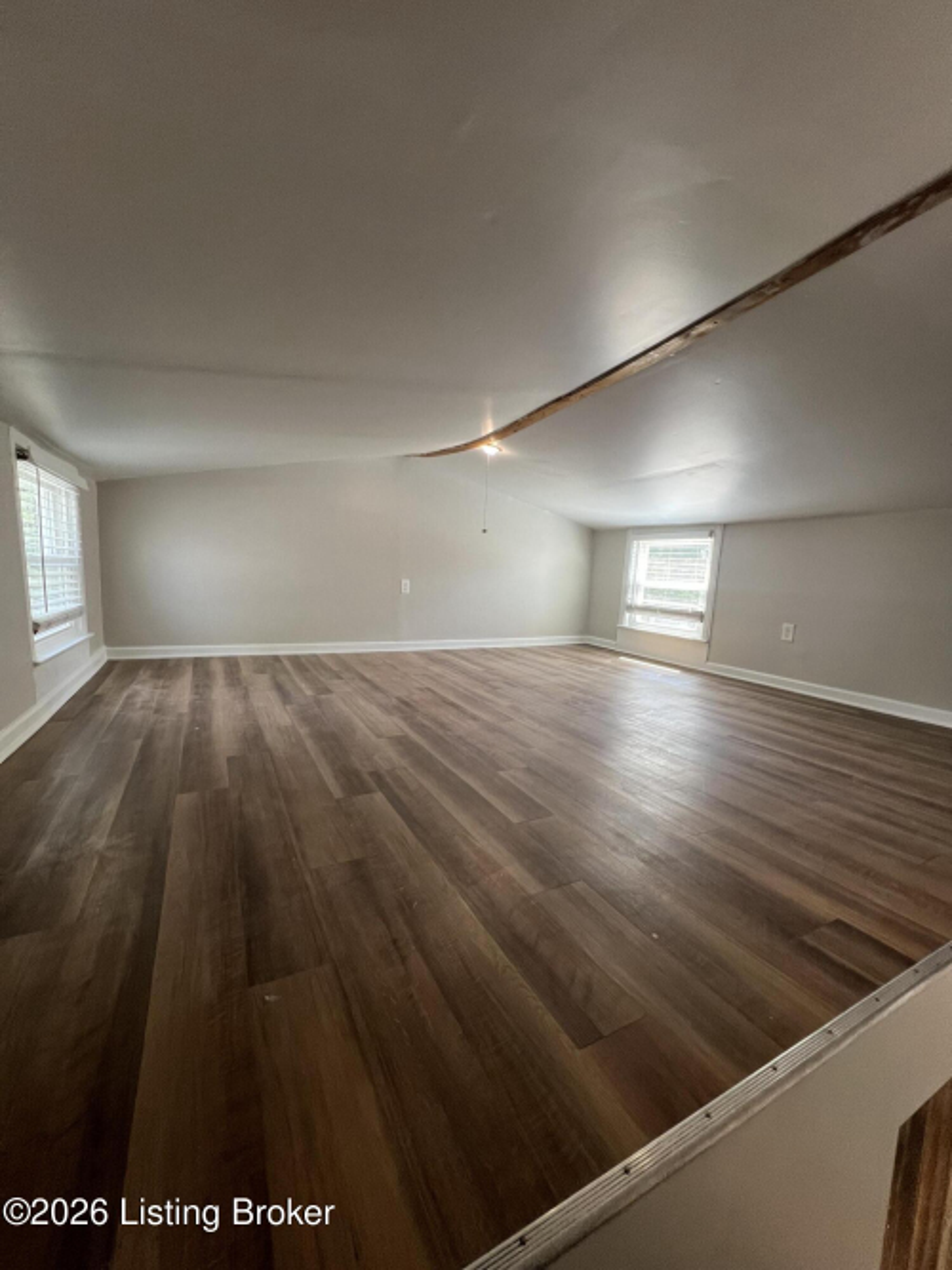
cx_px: 476
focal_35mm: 13
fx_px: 477
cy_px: 635
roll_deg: -2.5
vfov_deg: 106.2
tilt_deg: -6.8
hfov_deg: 89.9
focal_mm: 1.57
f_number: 1.8
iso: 160
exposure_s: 1/120
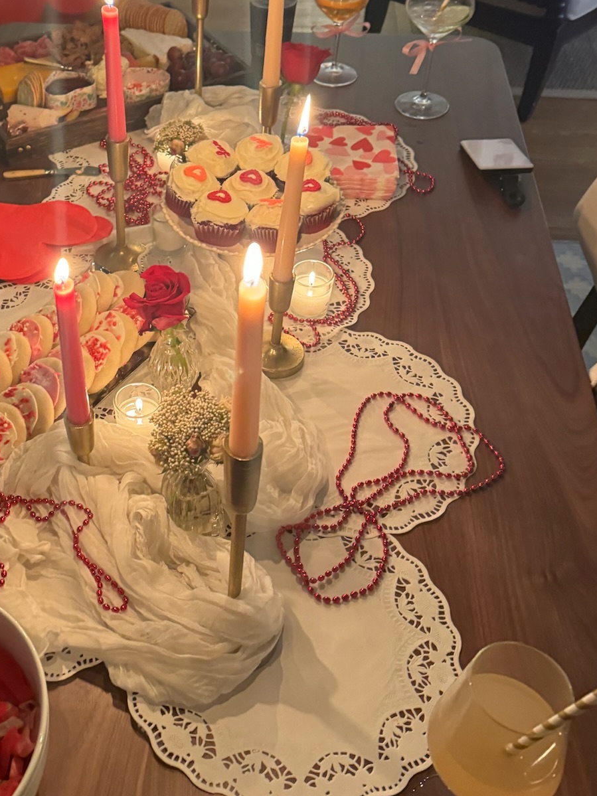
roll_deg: +1.4
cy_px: 318
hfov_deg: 34.4
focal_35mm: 41
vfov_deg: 45.5
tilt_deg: -41.0
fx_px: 943
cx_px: 153
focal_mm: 6.86
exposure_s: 1/40
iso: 640
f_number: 1.78
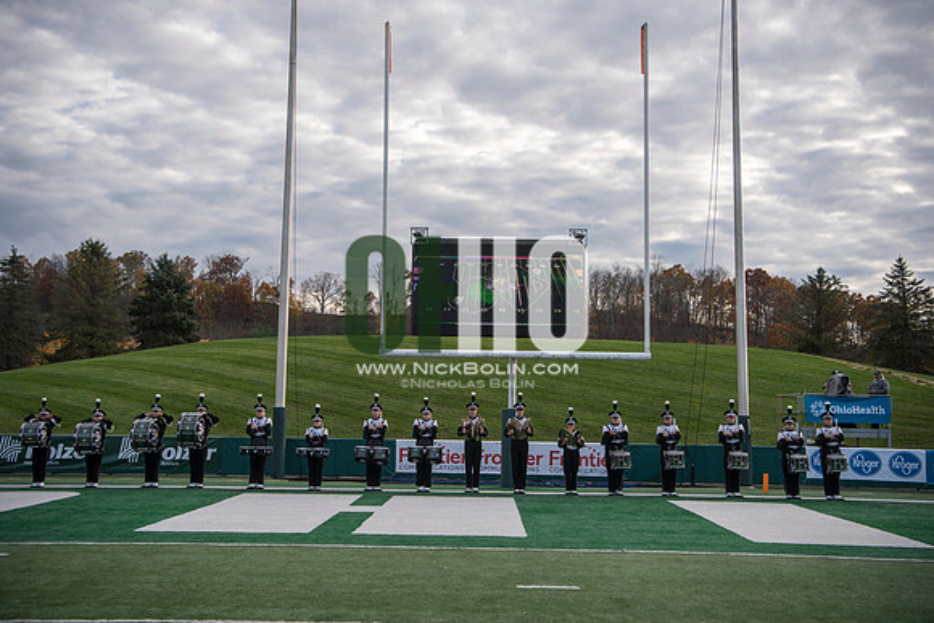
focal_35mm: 40
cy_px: 312
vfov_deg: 33.4
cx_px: 467
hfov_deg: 48.4
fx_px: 1038
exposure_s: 1/1250
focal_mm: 40
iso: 160
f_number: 3.5
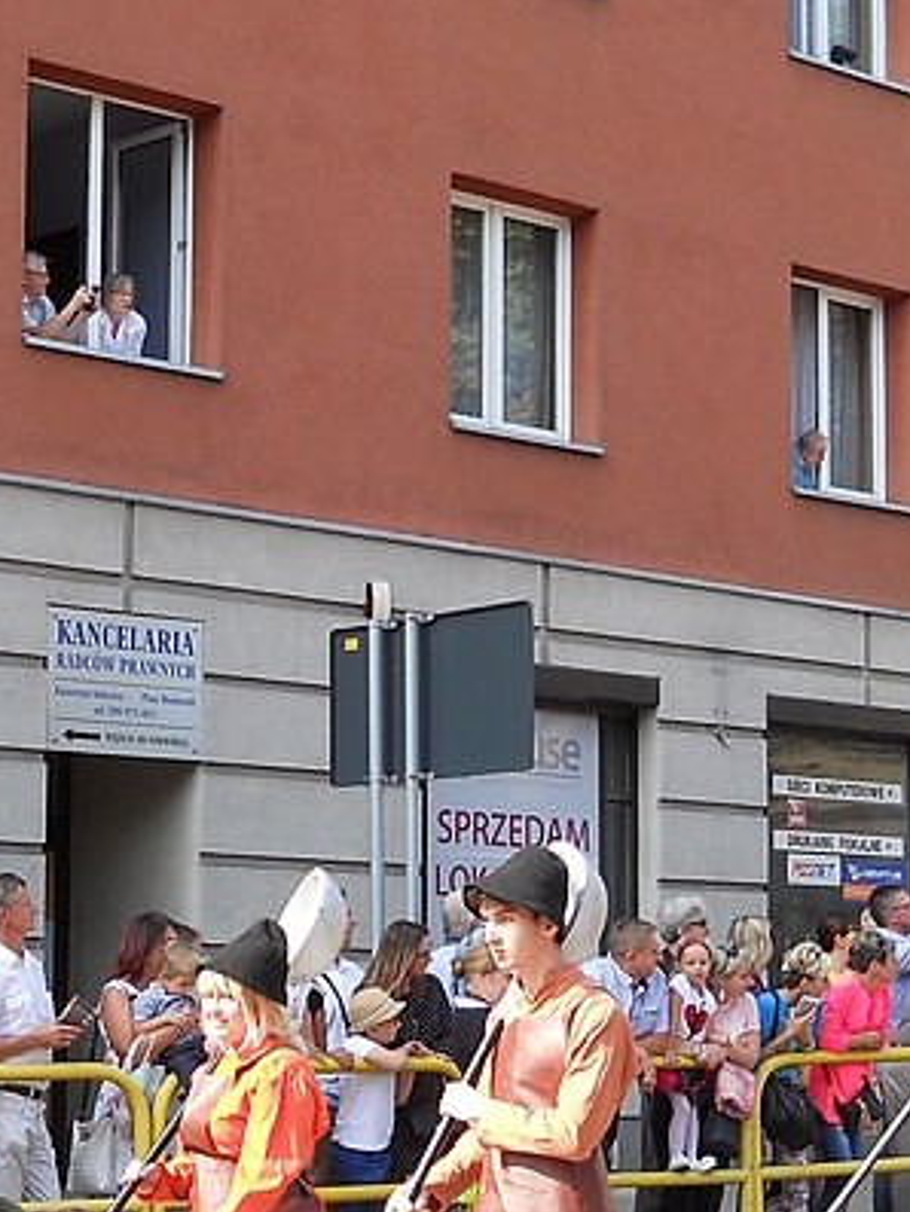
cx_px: 270
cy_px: 711
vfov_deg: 21.1
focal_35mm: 93
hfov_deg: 15.9
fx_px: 3258
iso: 80
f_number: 3.1
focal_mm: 6.72
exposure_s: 1/250
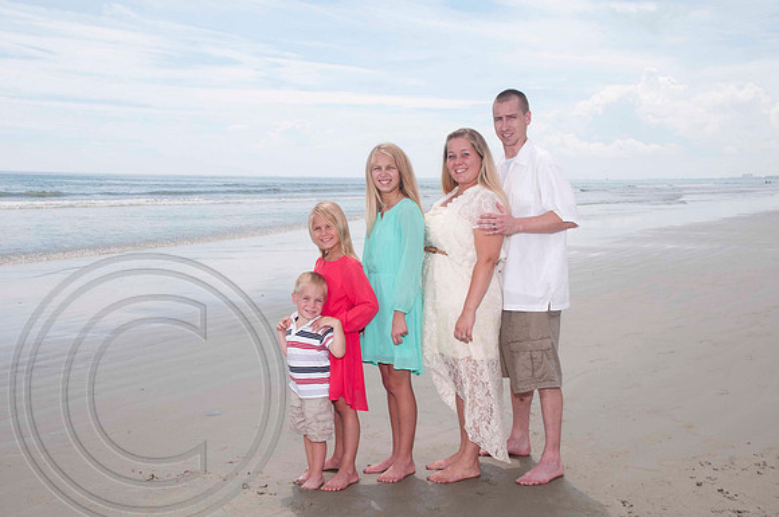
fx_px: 908
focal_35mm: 42
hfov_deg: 46.5
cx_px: 390
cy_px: 258
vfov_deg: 31.8
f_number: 11
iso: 100
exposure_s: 1/250
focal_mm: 28
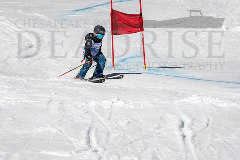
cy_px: 69
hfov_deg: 2.8
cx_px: 92
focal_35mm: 741
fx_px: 4943
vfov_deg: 1.9
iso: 200
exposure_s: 1/2000
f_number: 8
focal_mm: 400
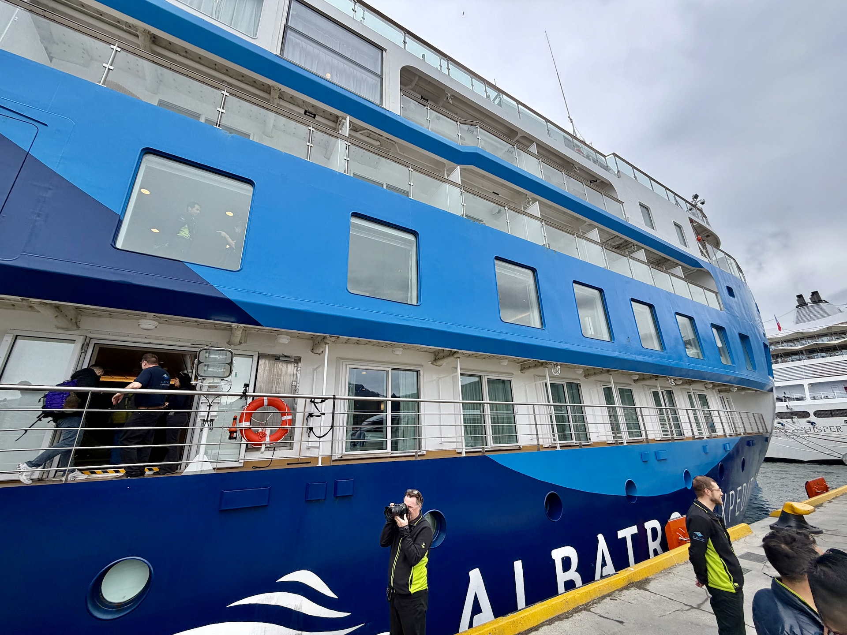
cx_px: 424
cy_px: 318
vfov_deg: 85.7
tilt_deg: +21.2
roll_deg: -0.2
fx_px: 343
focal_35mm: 14
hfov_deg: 102.1
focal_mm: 2.22
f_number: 2.2
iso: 40
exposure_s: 1/590
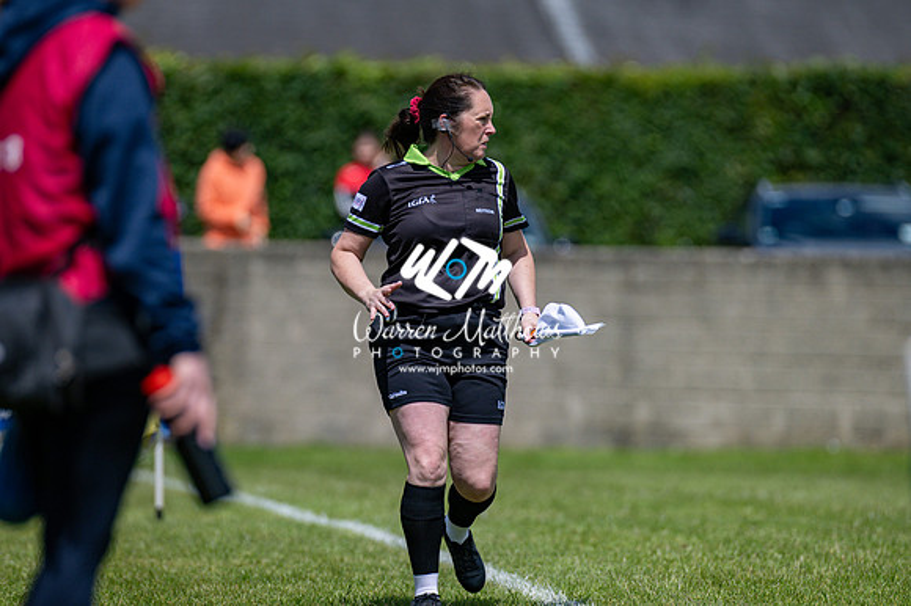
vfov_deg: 3.7
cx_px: 456
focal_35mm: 375
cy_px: 303
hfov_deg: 5.5
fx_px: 9484
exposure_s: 1/6400
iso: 125
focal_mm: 250
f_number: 2.8
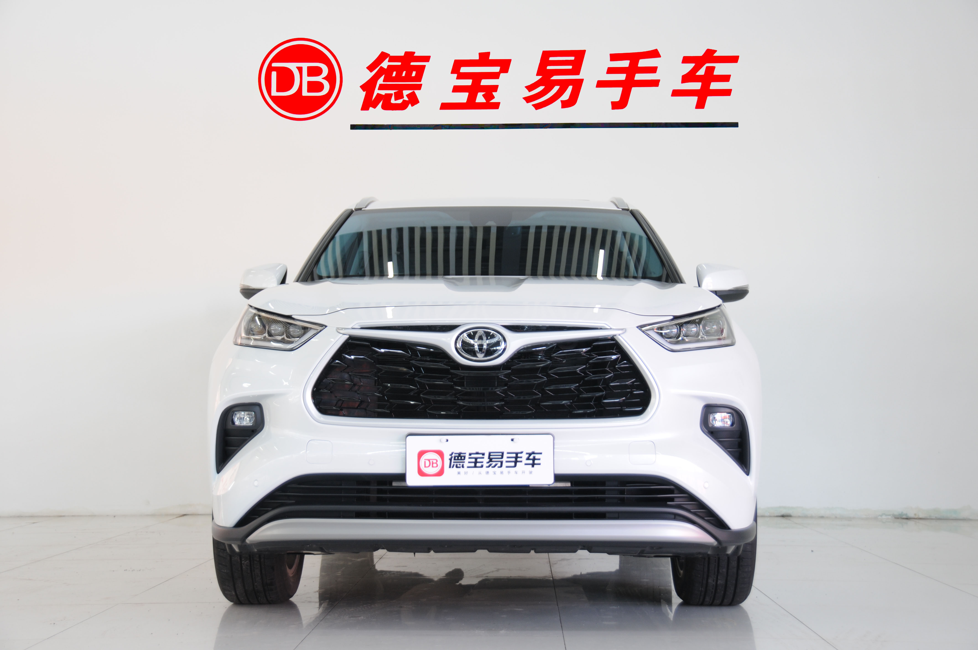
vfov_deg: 25.0
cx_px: 489
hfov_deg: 36.9
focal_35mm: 54
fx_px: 1465
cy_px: 325
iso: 200
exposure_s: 1/15
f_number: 4.8
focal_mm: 36
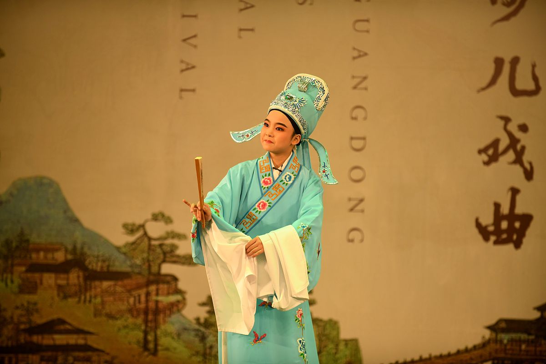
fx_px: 2426
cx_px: 273
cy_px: 182
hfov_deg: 12.8
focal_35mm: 160
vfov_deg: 8.6
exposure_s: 1/500
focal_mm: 160
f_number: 2.8
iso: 640
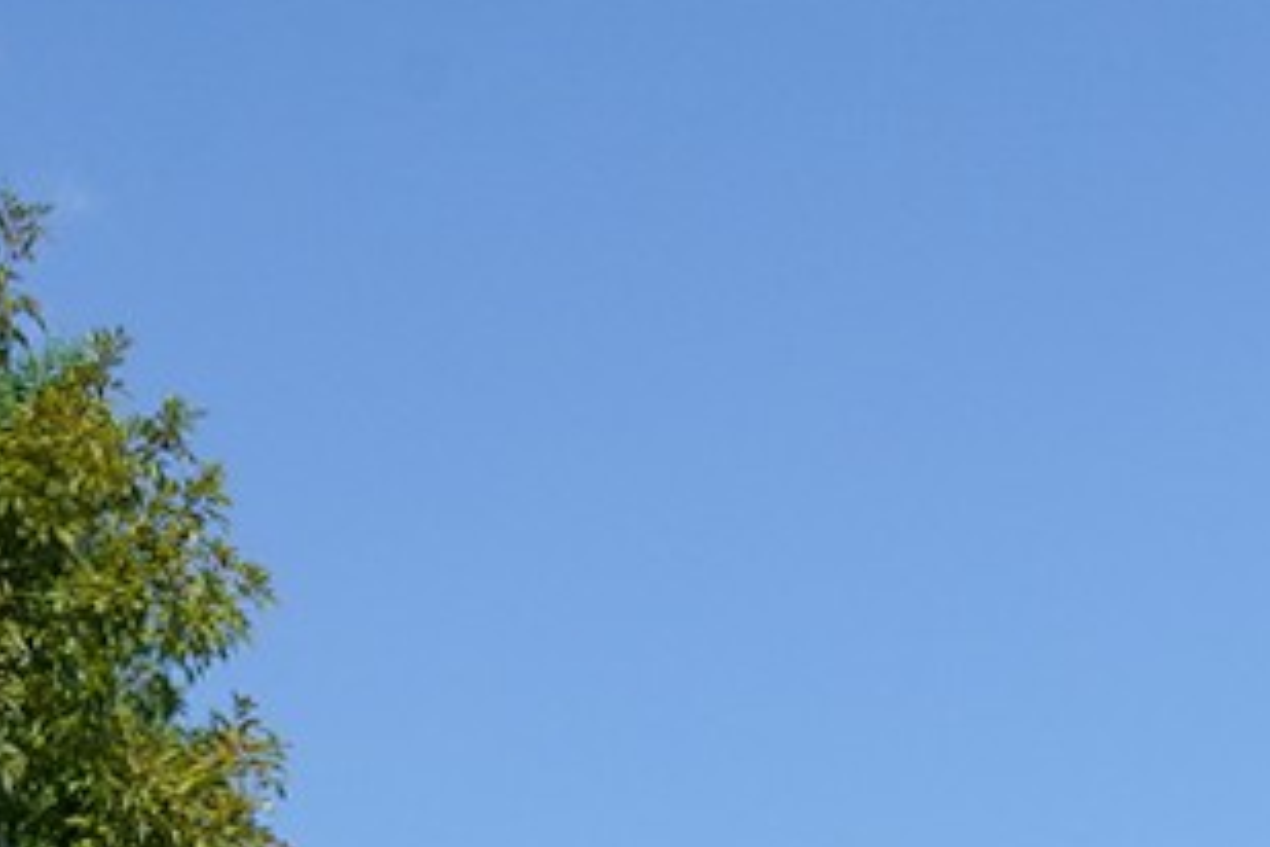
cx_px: 1722
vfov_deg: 5.8
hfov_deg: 9.2
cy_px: 2648
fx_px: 7761
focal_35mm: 220
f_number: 14
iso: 400
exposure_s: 1/100
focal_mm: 34
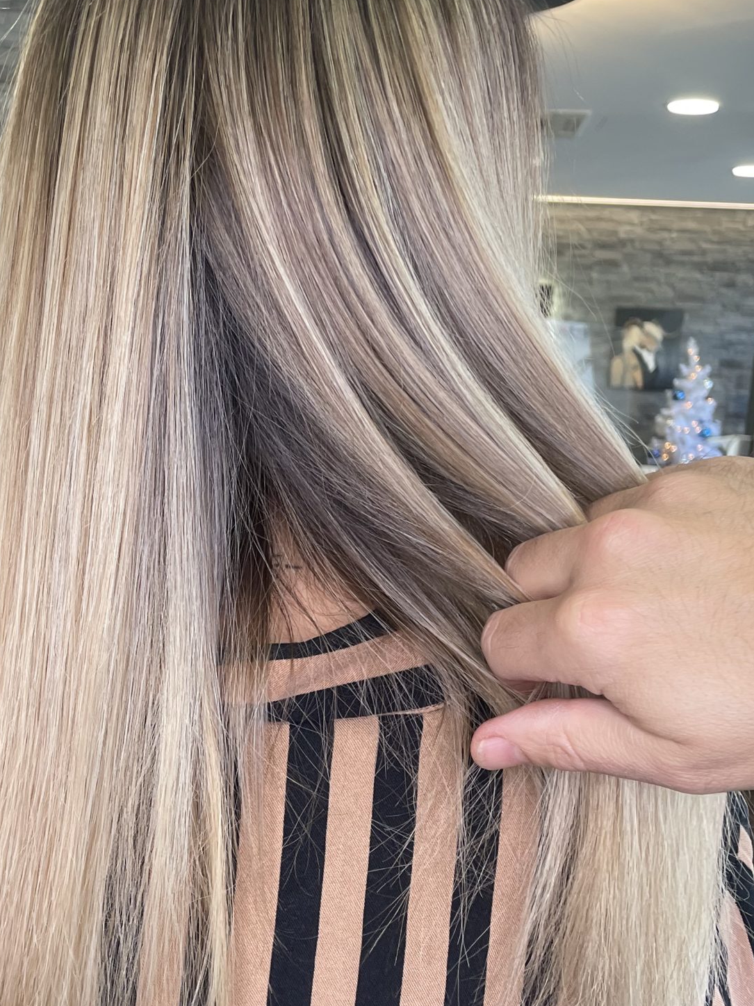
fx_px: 1336
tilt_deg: -10.1
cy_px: 579
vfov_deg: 41.1
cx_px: 247
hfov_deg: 31.3
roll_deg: -4.3
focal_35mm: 46
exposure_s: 1/100
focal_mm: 4.2
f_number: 1.6
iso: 100
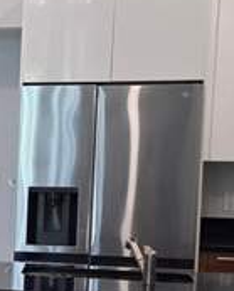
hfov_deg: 9.7
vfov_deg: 13.9
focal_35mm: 138
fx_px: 1192
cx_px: -357
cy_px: 227
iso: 200
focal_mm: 6.3
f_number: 1.7
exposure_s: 1/120
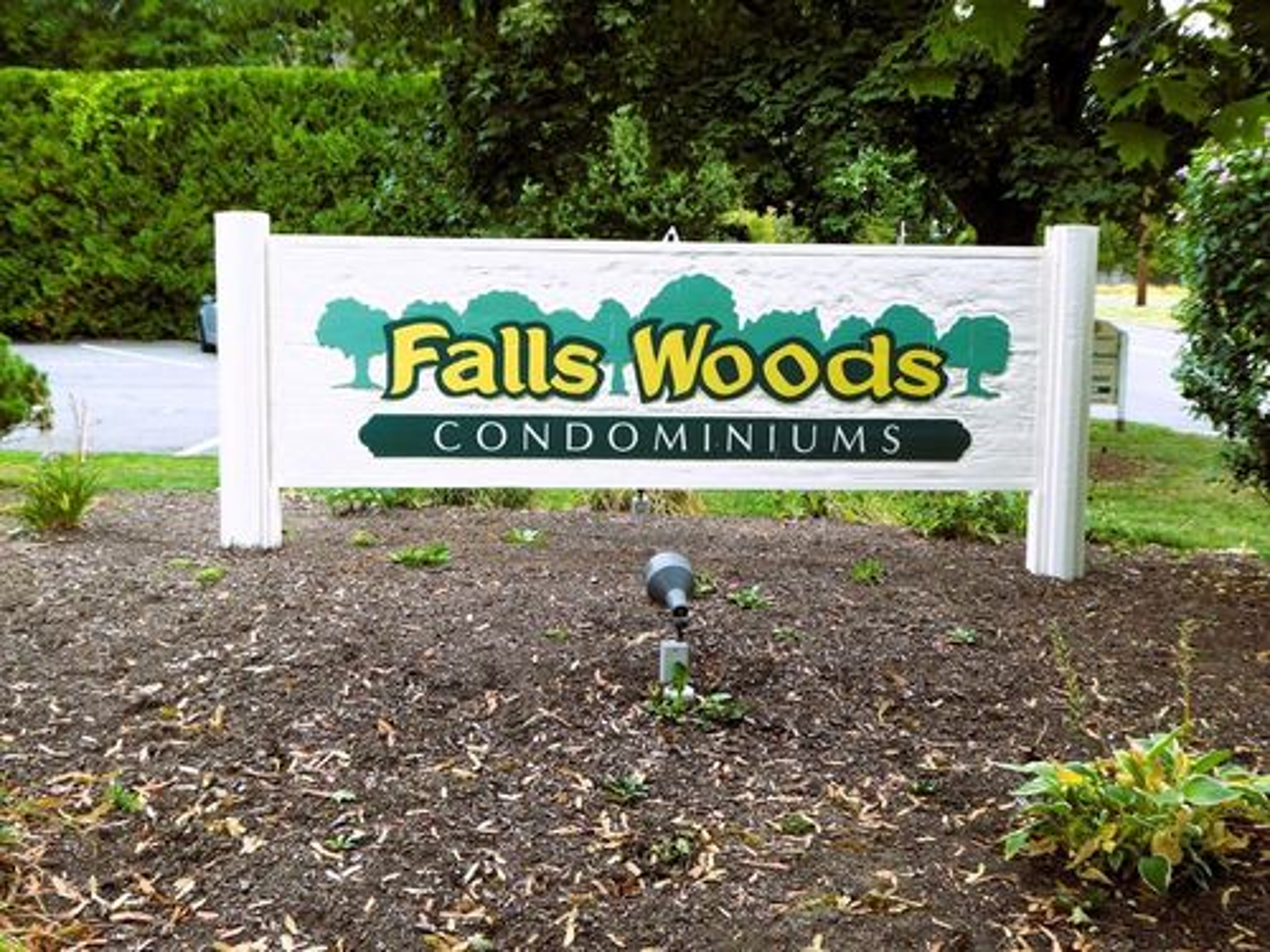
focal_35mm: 46
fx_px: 1688
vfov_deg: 31.5
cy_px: 476
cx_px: 635
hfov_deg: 41.2
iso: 100
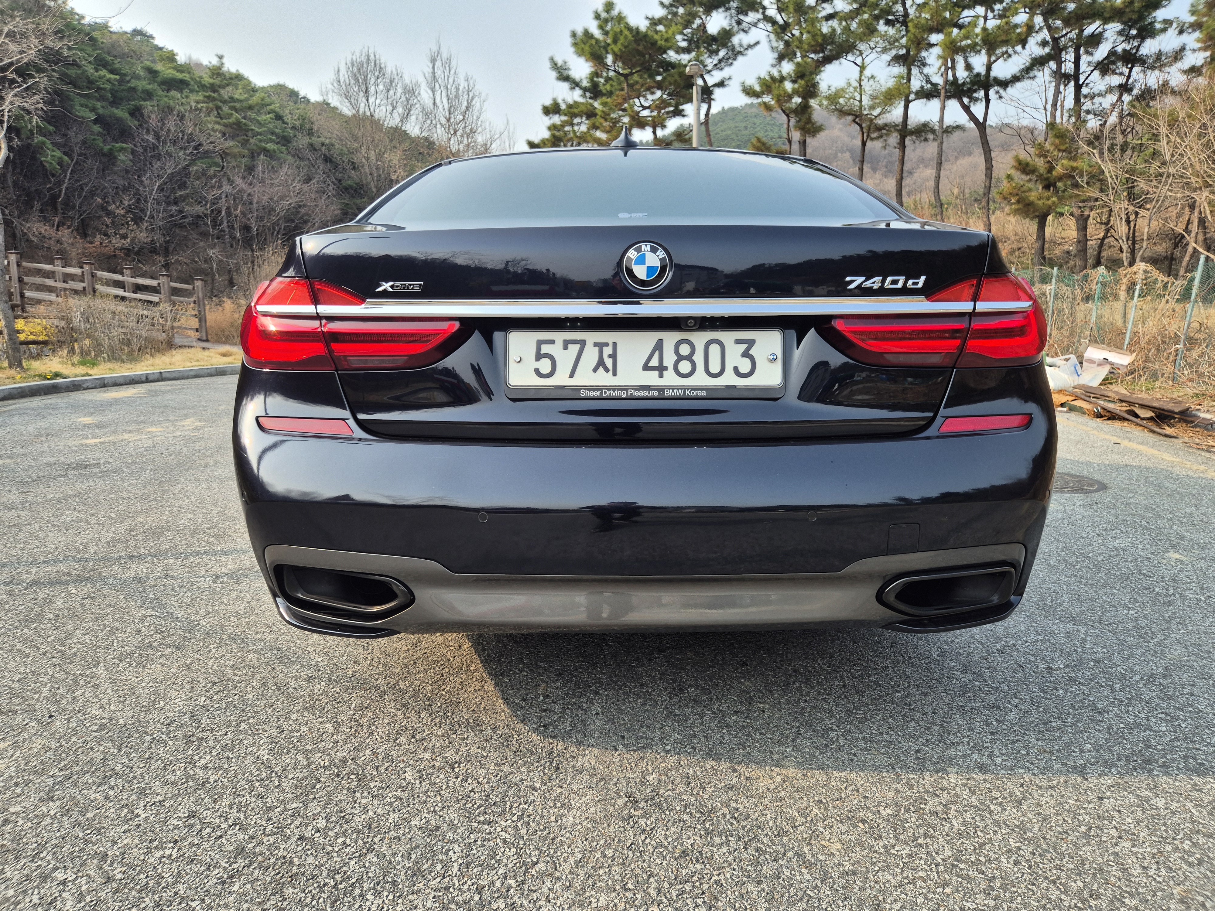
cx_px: 608
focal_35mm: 23
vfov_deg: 58.9
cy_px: 456
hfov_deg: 73.9
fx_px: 807
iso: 25
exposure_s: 1/548
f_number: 1.8
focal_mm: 5.4
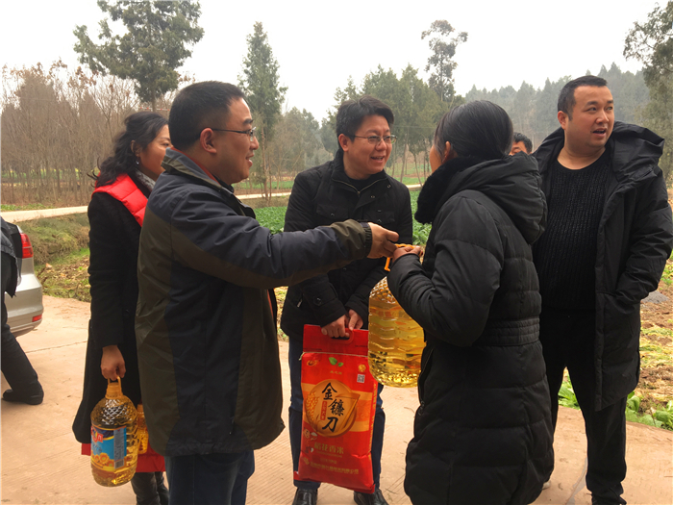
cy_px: 252
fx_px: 564
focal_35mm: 29
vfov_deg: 48.2
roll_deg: +1.7
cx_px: 336
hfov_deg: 61.7
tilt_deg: -6.7
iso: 25
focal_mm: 4.15
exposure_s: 1/116
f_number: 2.2
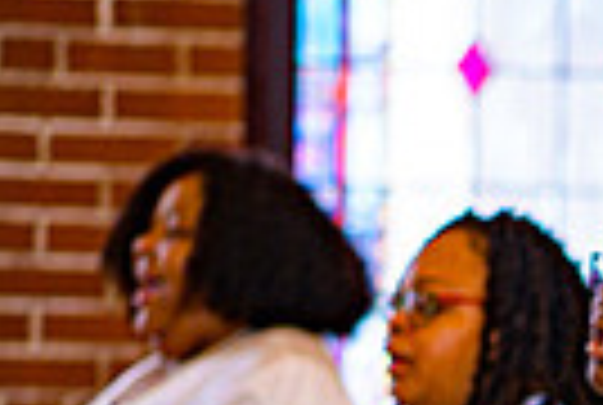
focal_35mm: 453
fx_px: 7605
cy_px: 623
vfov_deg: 3.0
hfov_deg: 4.5
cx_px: 1148
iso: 140
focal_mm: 105
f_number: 1.4
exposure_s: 1/100
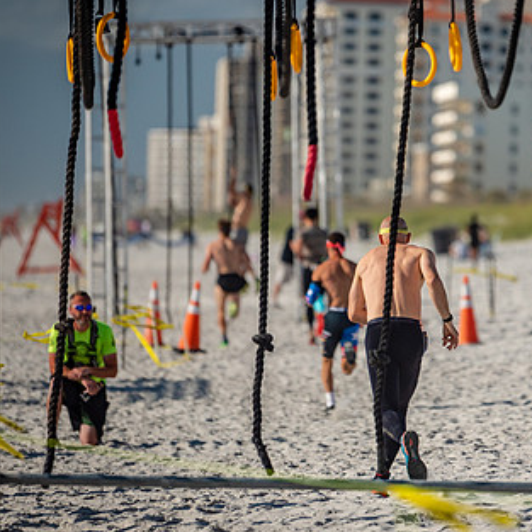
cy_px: 202
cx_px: 401
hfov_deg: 5.0
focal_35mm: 348
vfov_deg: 5.0
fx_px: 6051
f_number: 2.8
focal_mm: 200
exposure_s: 1/4000
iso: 320
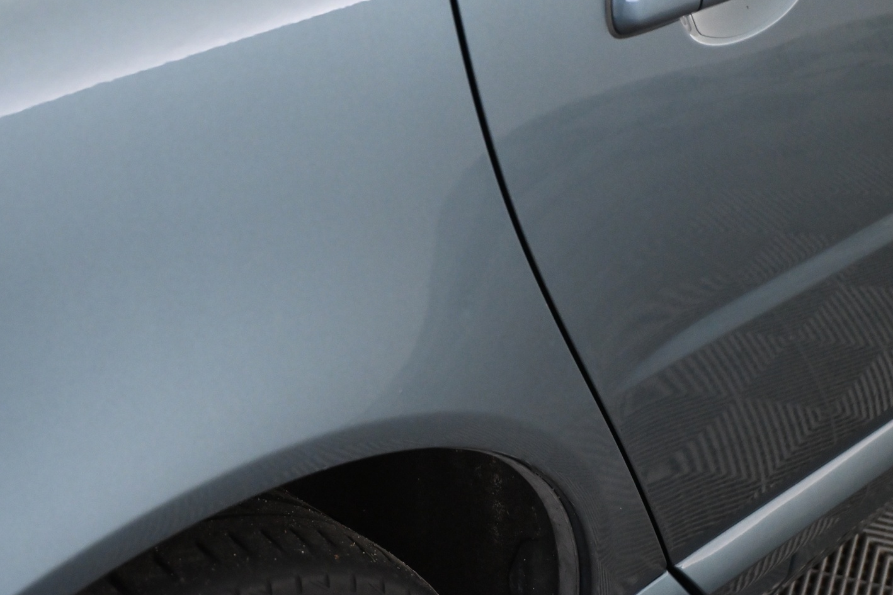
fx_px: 1786
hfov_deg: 28.1
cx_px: 394
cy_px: 278
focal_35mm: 72
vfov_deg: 18.9
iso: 5000
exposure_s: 1/60
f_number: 5.6
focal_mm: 42
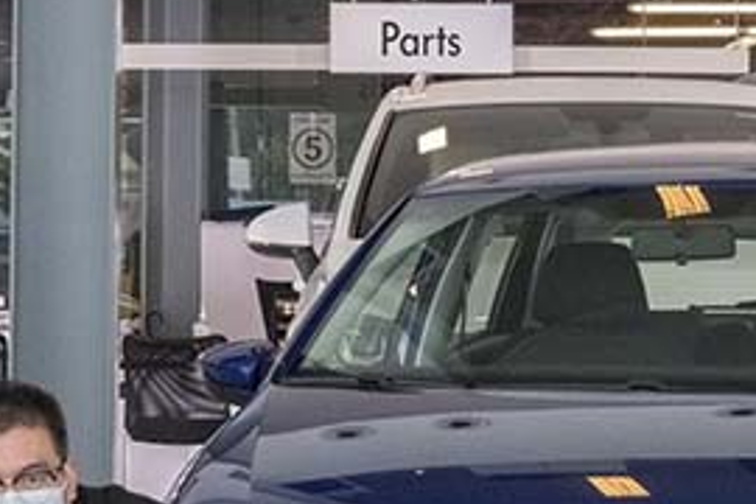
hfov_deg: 14.7
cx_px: -134
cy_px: 426
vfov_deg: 10.1
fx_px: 2835
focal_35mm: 135
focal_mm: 38
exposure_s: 1/250
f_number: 11
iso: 1250
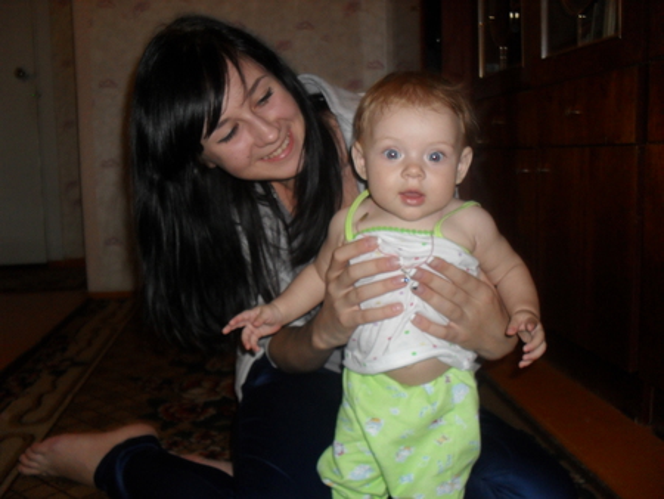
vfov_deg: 40.7
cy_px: 250
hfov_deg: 52.6
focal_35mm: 35
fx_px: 672
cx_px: 332
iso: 200
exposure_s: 1/45
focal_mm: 6.3
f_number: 3.2
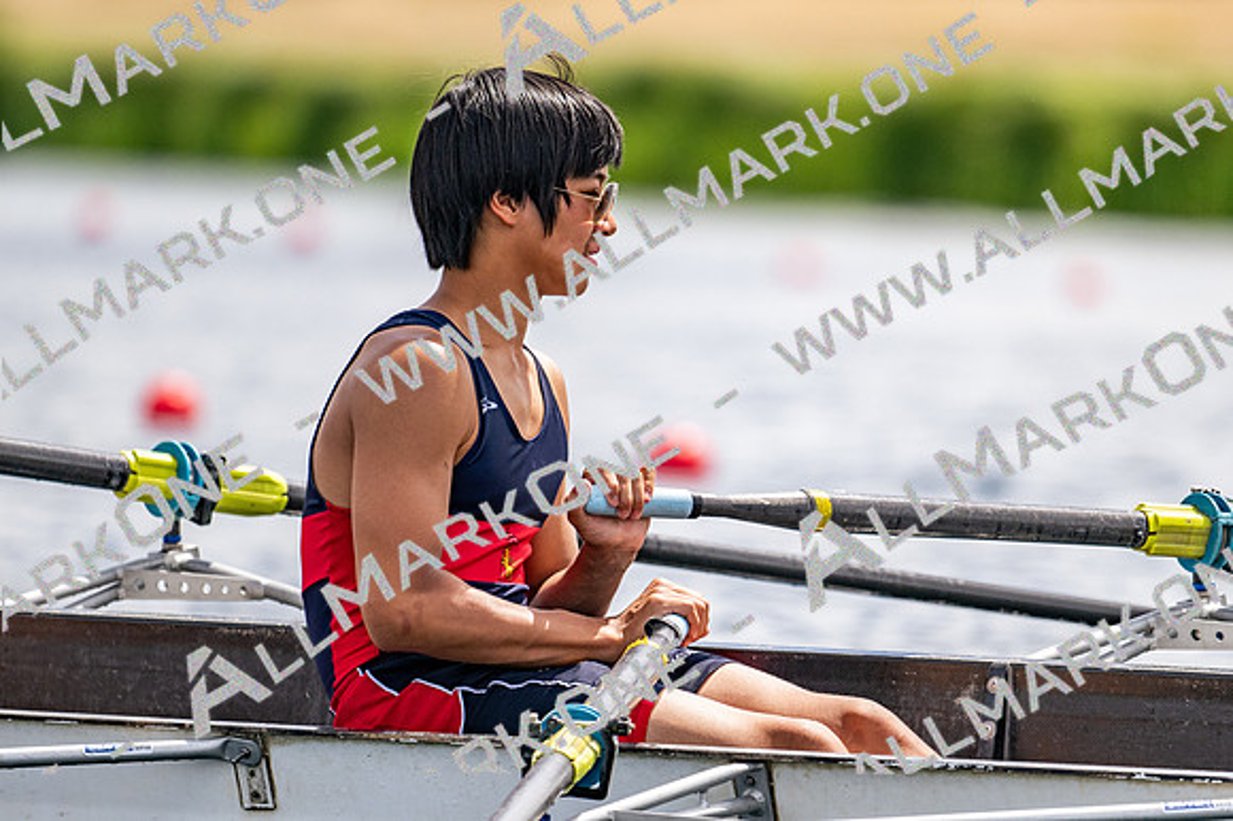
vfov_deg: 2.3
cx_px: 616
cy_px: 410
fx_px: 20537
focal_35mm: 600
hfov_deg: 3.4
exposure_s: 1/2500
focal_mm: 400
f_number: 4.5
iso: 280
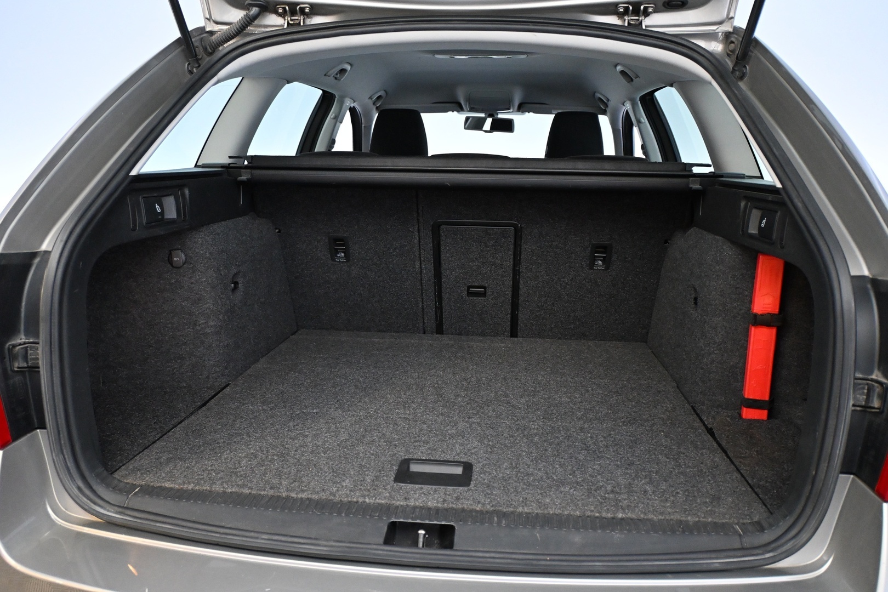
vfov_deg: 43.6
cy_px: 296
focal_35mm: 30
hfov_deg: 61.9
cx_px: 444
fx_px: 740
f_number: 3.8
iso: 3200
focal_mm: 20
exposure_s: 1/80
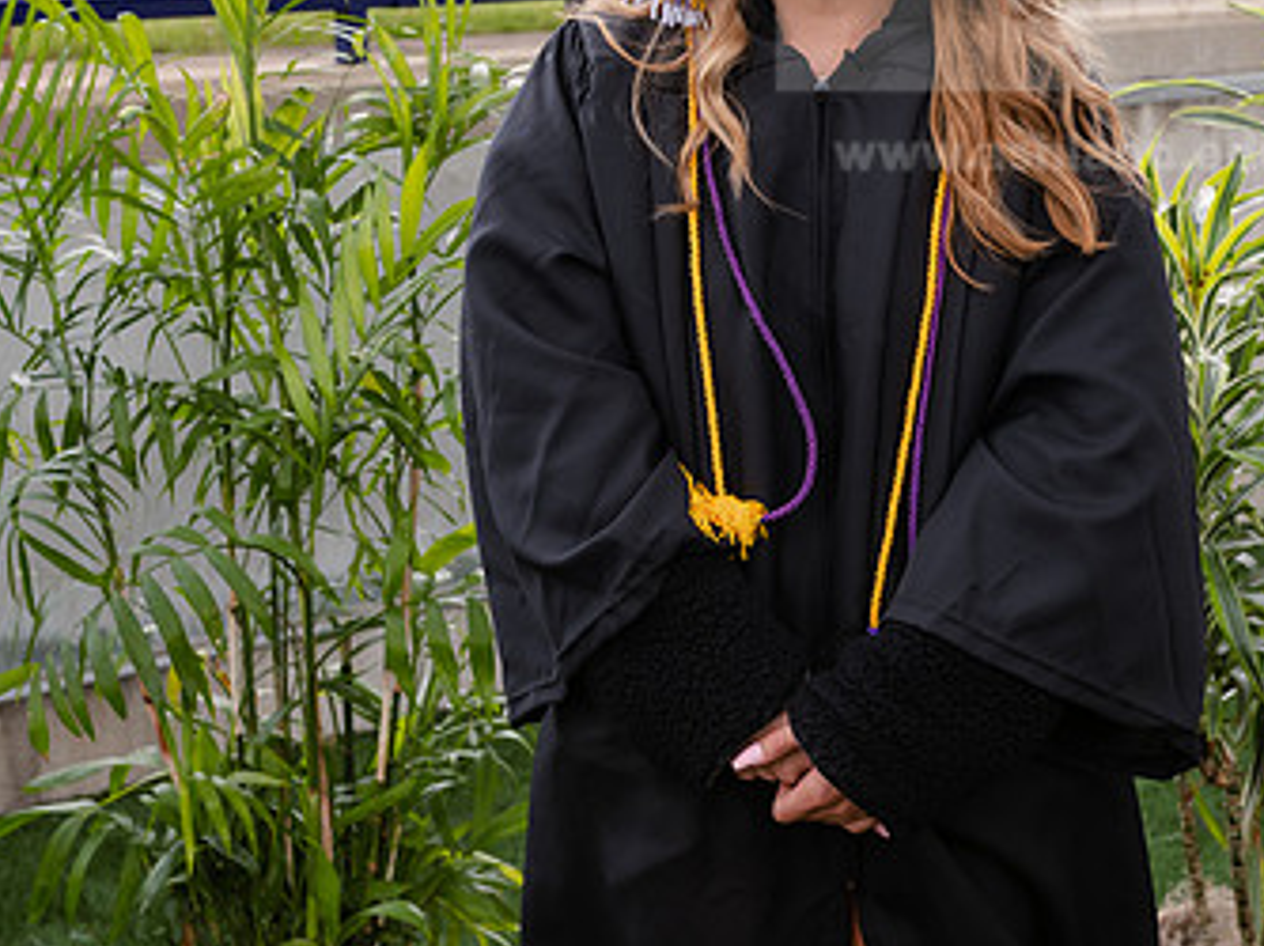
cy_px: 233
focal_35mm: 97
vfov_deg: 15.2
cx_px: 662
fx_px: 3539
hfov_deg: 20.2
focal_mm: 58
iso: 320
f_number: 5.6
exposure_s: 1/200
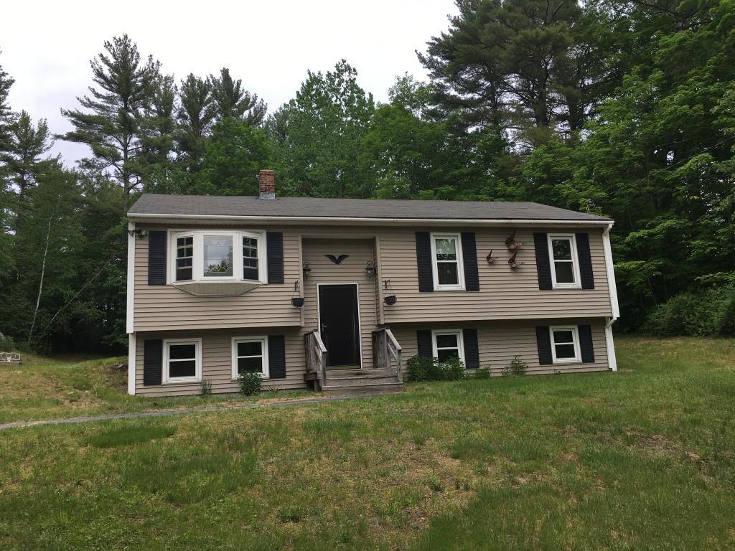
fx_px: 616
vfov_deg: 48.2
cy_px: 276
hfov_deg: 61.7
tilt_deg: +11.5
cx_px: 368
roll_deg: +3.6
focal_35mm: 29
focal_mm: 4.15
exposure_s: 1/864
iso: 25
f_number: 2.2
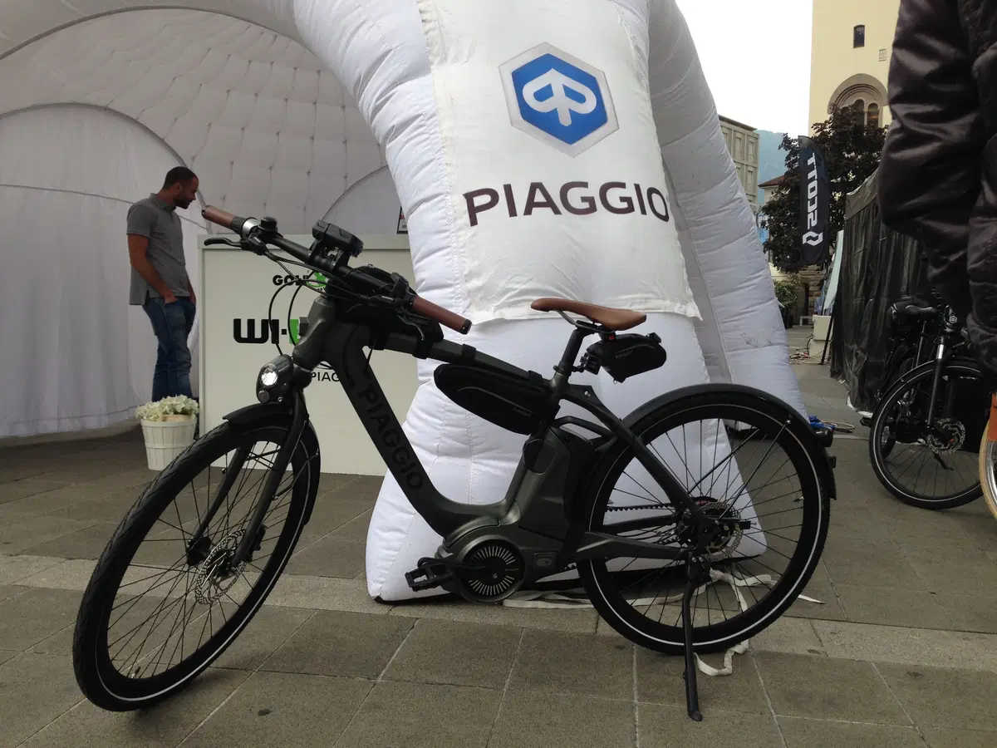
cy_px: 374
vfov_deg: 42.9
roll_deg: +0.4
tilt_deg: -4.8
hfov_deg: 55.4
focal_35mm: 33
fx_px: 950
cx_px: 498
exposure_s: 1/282
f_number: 2.4
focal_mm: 4.12
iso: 50
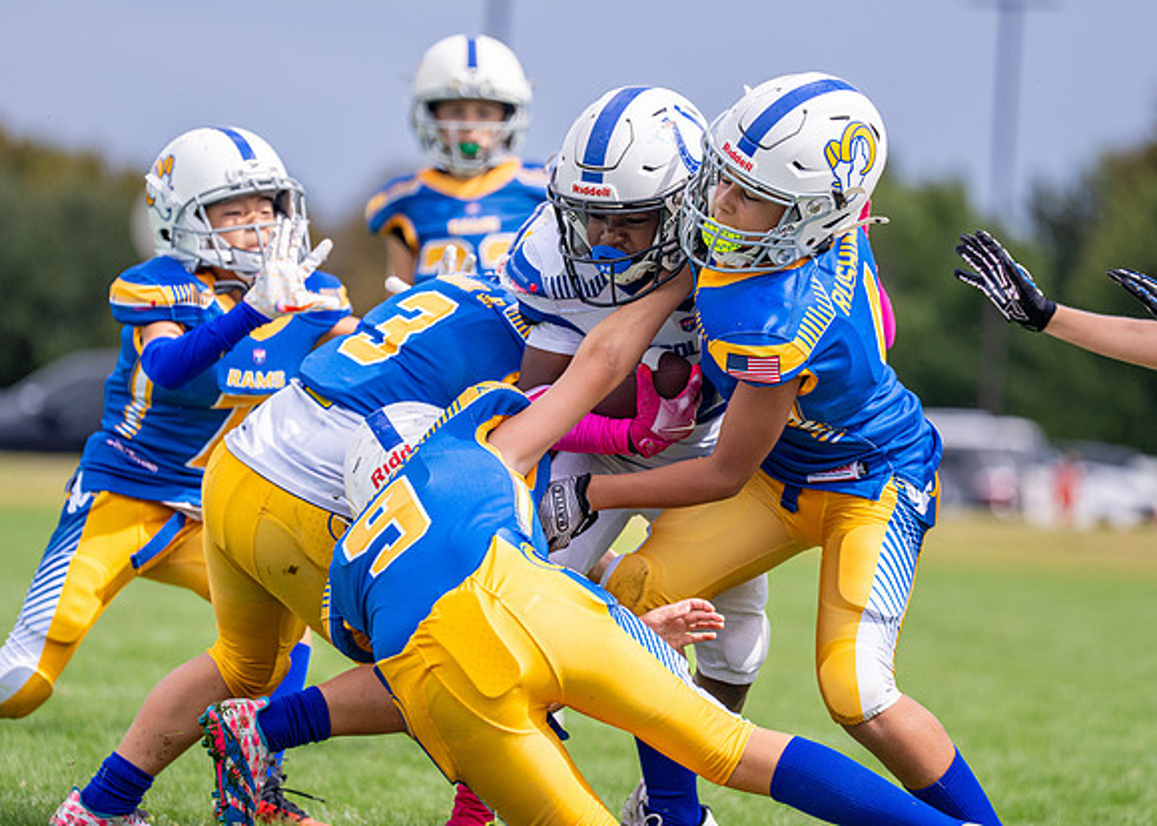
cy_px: 387
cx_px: 585
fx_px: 7112
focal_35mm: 216
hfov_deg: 9.3
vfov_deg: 6.6
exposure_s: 1/5000
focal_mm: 170
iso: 250
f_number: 2.8
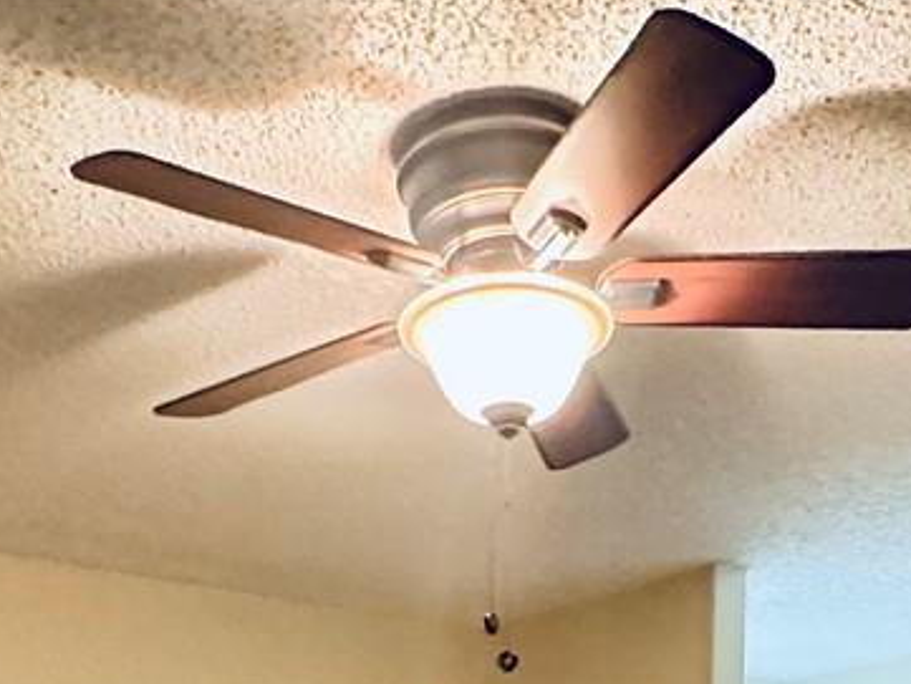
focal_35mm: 62
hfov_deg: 31.1
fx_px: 1632
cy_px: 1502
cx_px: 565
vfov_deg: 16.0
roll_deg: +0.0
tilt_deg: -11.7
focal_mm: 2.22
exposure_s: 1/60
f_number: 2.2
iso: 500
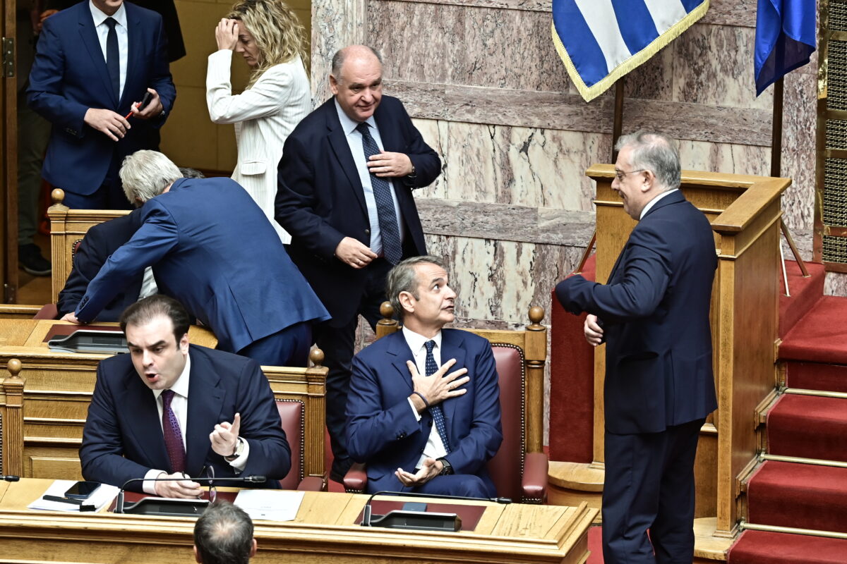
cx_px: 424
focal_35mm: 225
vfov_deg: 6.1
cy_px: 282
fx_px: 5293
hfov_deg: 9.1
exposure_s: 1/100
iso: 800
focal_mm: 150
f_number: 4
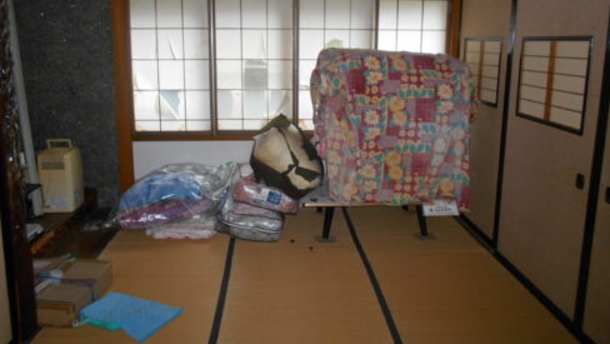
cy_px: 126
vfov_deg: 39.9
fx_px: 469
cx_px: 301
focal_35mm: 29
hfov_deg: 66.0
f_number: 3.2
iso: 320
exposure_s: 1/25
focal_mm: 4.6
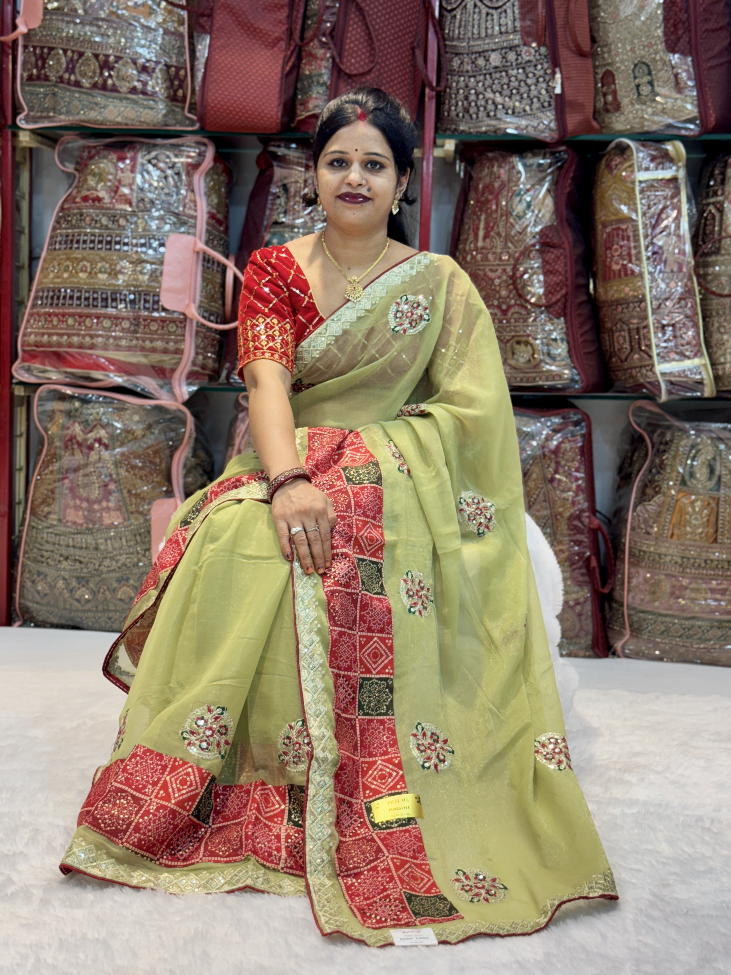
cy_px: 488
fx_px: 1352
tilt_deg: -6.5
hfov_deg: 30.3
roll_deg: -1.0
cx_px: 366
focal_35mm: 48
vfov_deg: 39.7
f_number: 1.78
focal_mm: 6.76
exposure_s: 1/115
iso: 80
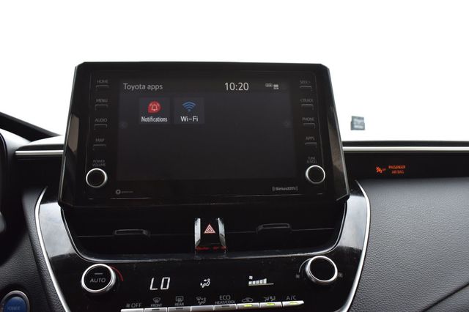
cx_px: 234
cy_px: 156
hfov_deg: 62.0
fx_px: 391
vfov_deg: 43.6
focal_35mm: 30
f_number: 9
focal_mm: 20
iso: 400
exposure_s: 1/80
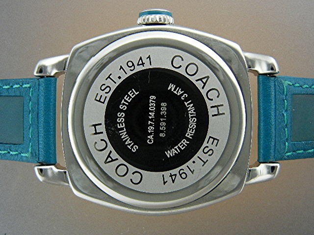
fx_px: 472
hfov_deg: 36.8
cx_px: 157
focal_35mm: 52
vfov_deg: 28.0
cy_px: 118
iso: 400
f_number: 3.9
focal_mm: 9.3
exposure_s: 1/16.1
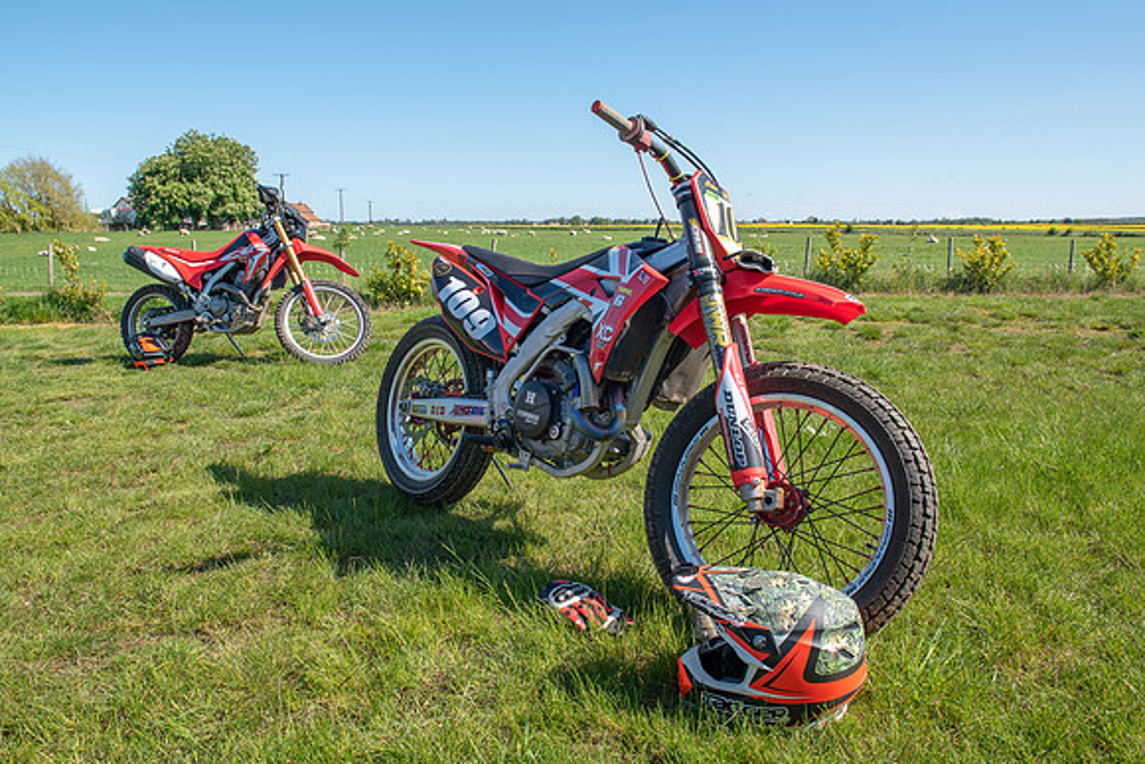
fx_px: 797
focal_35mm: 25
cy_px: 382
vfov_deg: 51.2
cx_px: 572
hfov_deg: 71.4
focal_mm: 24
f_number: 8
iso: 100
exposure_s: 1/160
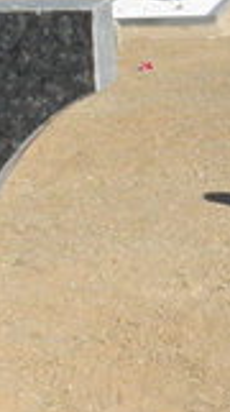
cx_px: 363
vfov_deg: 15.3
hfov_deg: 8.3
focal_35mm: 141
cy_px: 189
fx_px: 1536
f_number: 7.1
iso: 200
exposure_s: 1/1000
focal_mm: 4.6
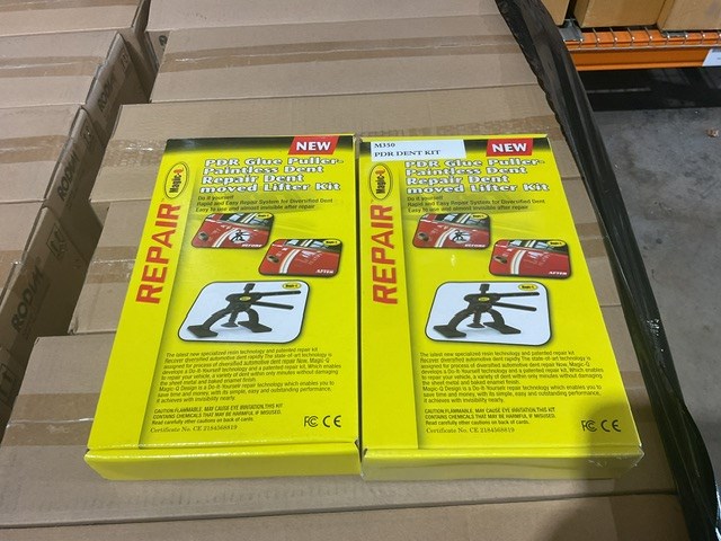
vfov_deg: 48.2
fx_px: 604
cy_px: 270
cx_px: 360
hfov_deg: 61.7
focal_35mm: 29
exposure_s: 1/50
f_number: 1.8
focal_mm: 3
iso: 64
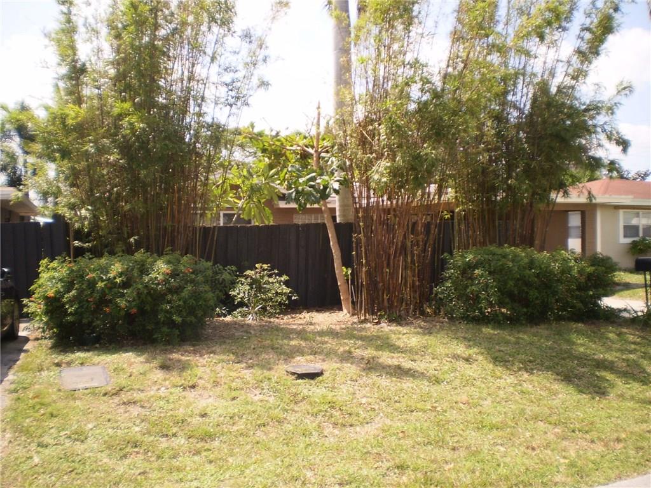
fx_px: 677
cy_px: 244
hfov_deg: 51.4
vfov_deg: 39.7
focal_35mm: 36
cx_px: 326
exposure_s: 1/640
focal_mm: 6.3
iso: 64
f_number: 3.1
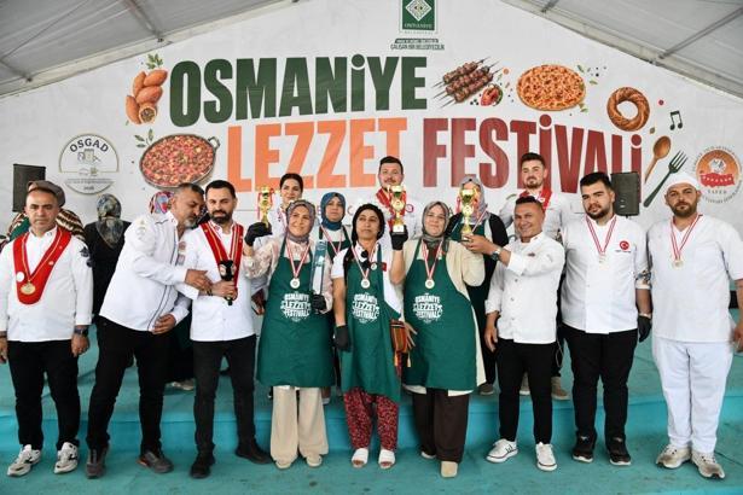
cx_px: 372
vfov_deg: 53.1
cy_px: 248
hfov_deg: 73.7
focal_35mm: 24
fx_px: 495
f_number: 6.3
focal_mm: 24
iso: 1600
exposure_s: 1/400
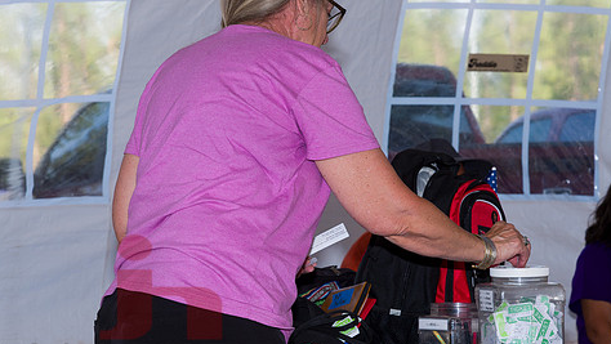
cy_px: 167
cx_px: 300
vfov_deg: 8.6
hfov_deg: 15.2
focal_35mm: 141
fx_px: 2285
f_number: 11
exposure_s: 1/125
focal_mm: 110
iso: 400
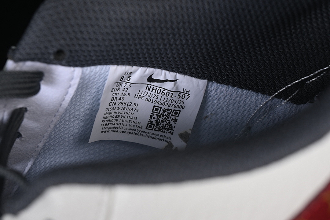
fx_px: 687
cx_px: 165
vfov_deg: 18.2
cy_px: 110
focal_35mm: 75
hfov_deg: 27.0
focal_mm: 50
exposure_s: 1/80
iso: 160
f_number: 7.1
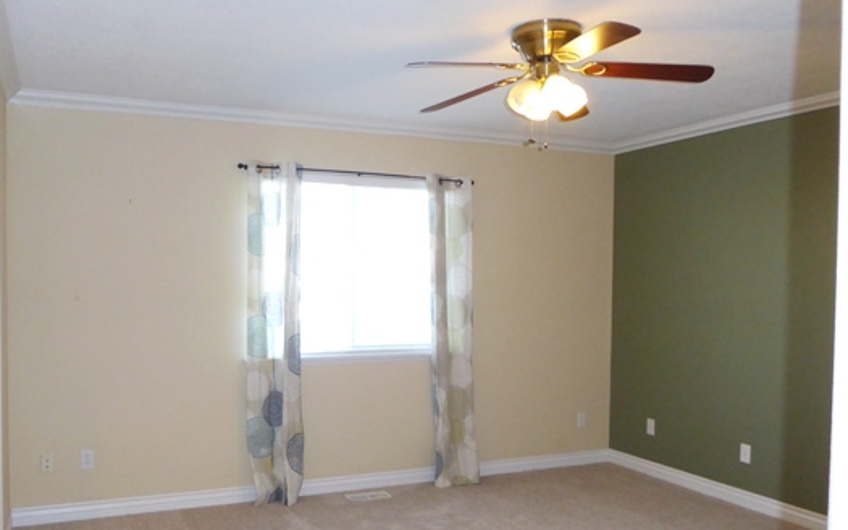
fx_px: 716
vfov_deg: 40.5
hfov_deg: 60.8
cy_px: 304
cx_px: 342
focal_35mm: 31
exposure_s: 1/60
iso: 320
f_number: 3.3
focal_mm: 4.3
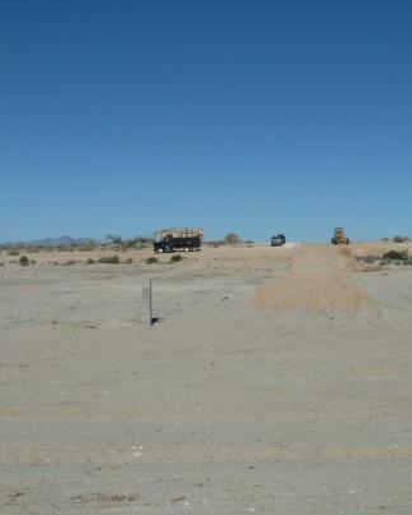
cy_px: 238
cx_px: 224
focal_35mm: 45
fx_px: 686
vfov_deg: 41.1
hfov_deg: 33.4
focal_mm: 4.7
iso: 80
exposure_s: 1/1000
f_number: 5.6
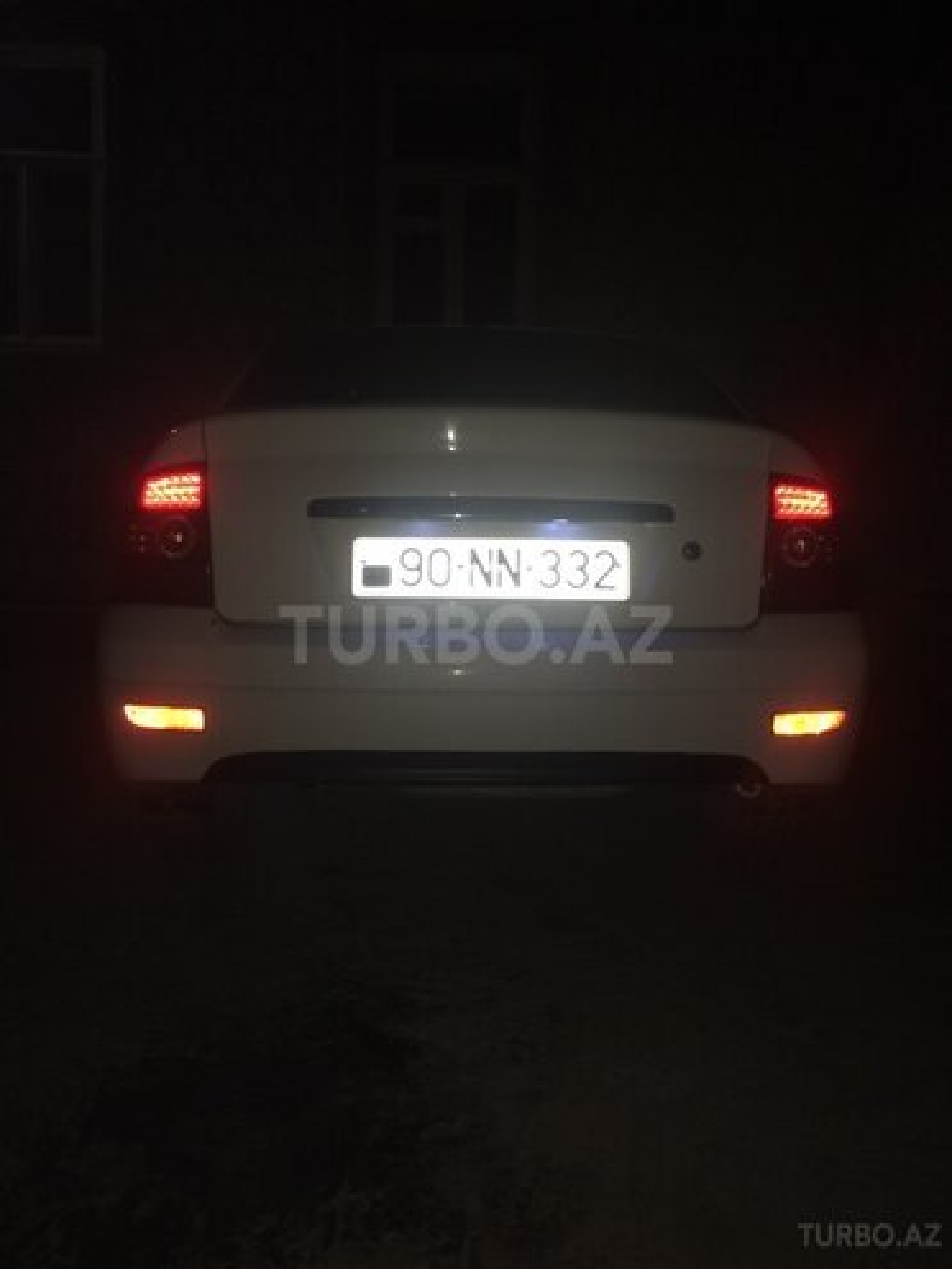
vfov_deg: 61.7
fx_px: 1063
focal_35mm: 29
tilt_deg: -4.8
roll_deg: -0.2
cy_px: 634
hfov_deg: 48.2
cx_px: 476
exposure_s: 1/20
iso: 40
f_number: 2.2
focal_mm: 4.15
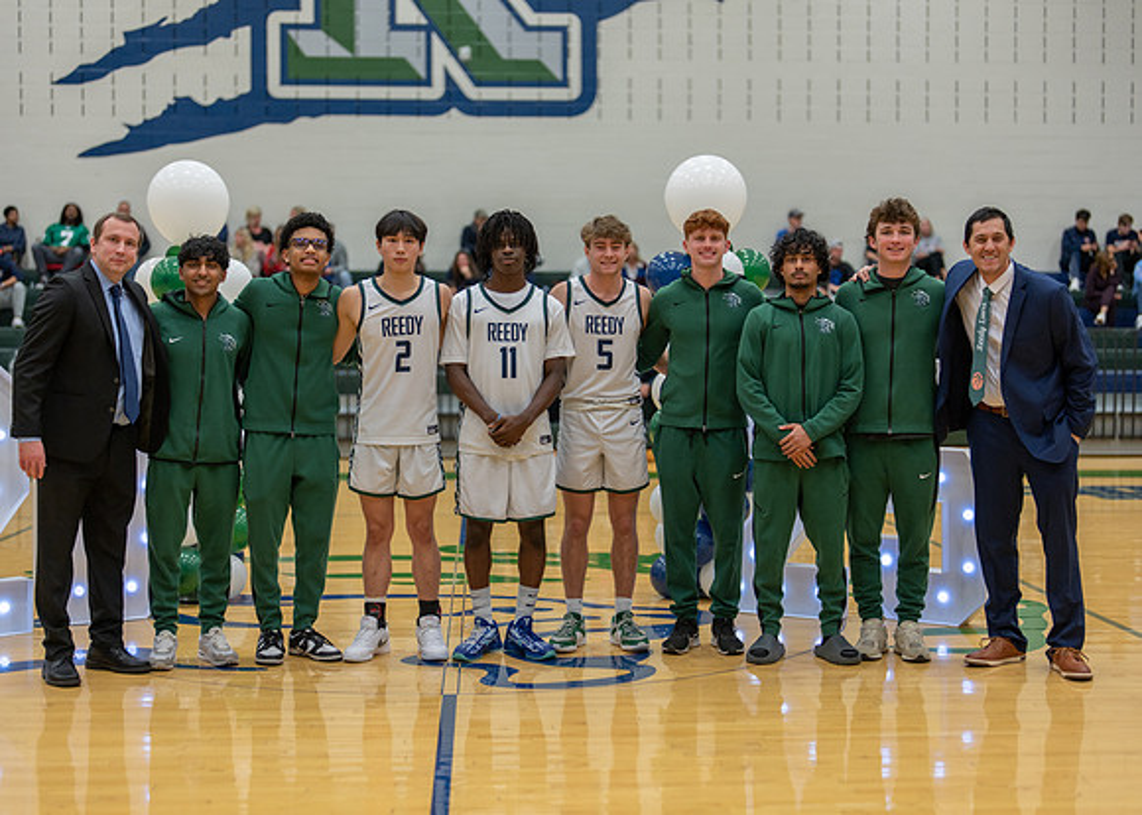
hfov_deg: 37.2
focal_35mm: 52
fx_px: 1699
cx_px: 571
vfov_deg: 27.0
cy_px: 408
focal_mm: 50
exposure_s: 1/400
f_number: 1.2
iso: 320
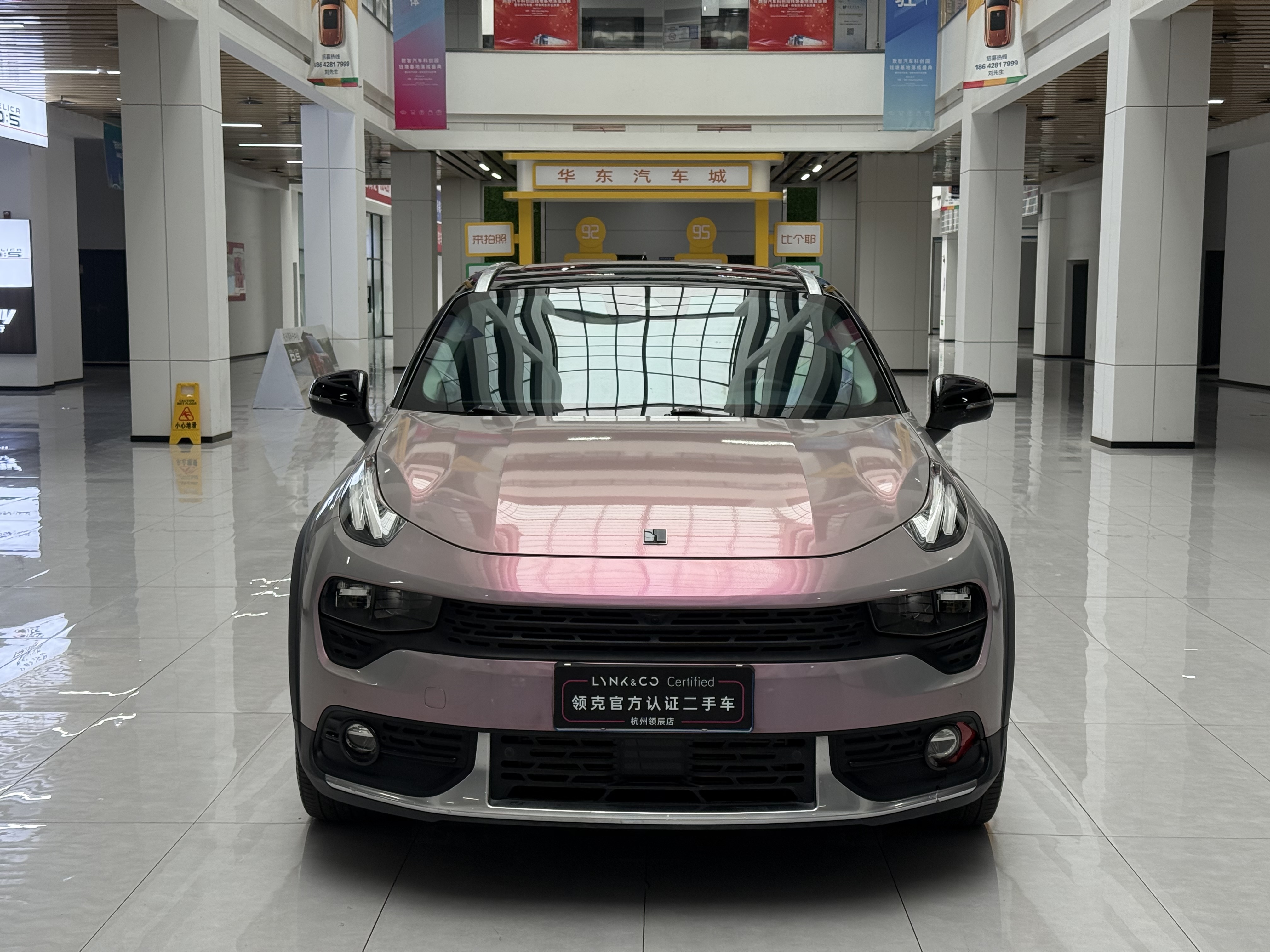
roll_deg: -0.8
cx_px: 635
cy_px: 476
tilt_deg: -6.5
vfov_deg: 30.3
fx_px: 1761
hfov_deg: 39.7
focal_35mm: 48
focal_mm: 6.76
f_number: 1.78
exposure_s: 1/105
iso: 125
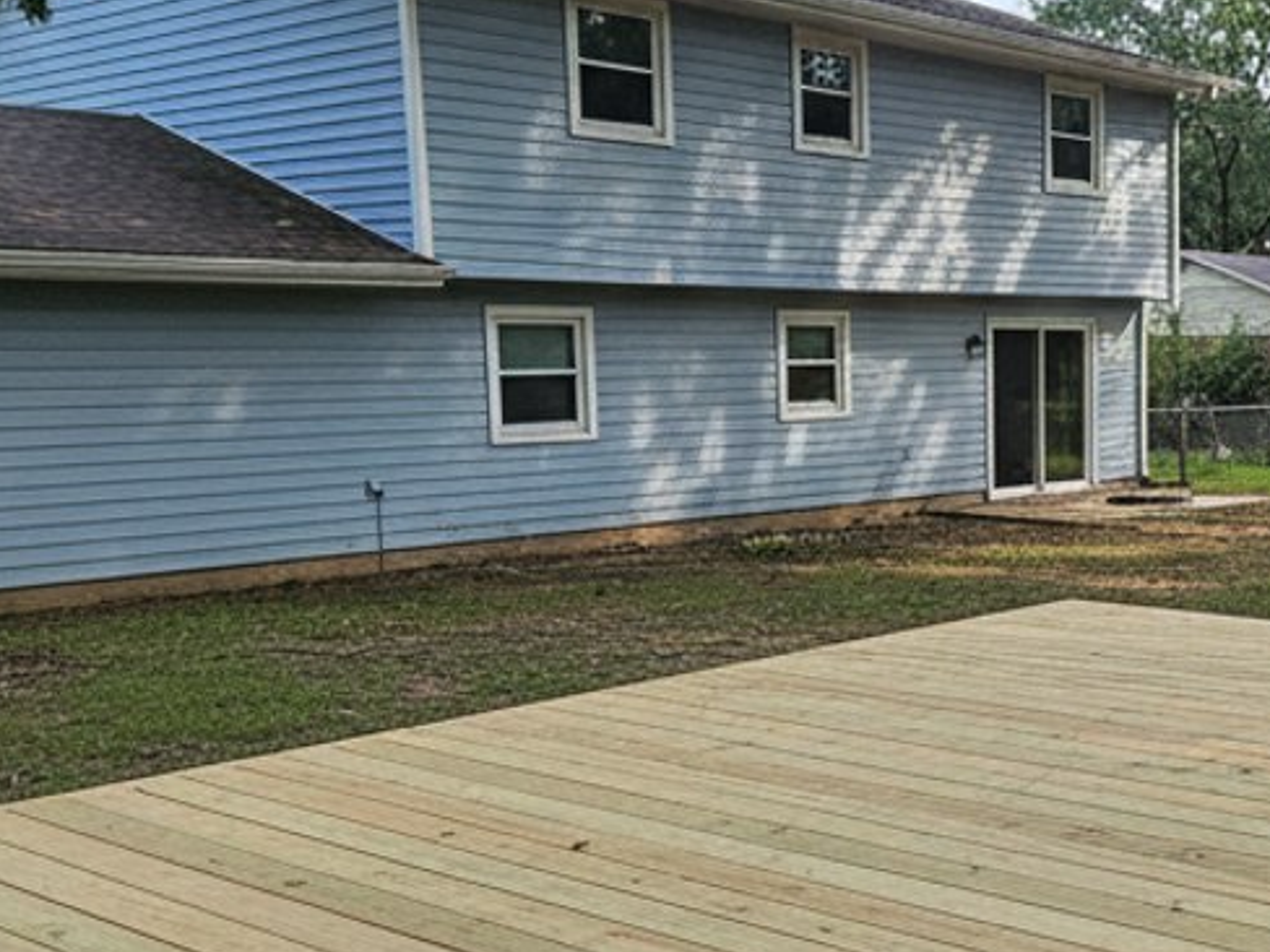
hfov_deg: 29.3
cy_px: 593
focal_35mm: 64
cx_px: 1080
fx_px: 2348
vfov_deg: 22.9
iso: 418
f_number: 1.6
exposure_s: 1/1117
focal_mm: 5.7
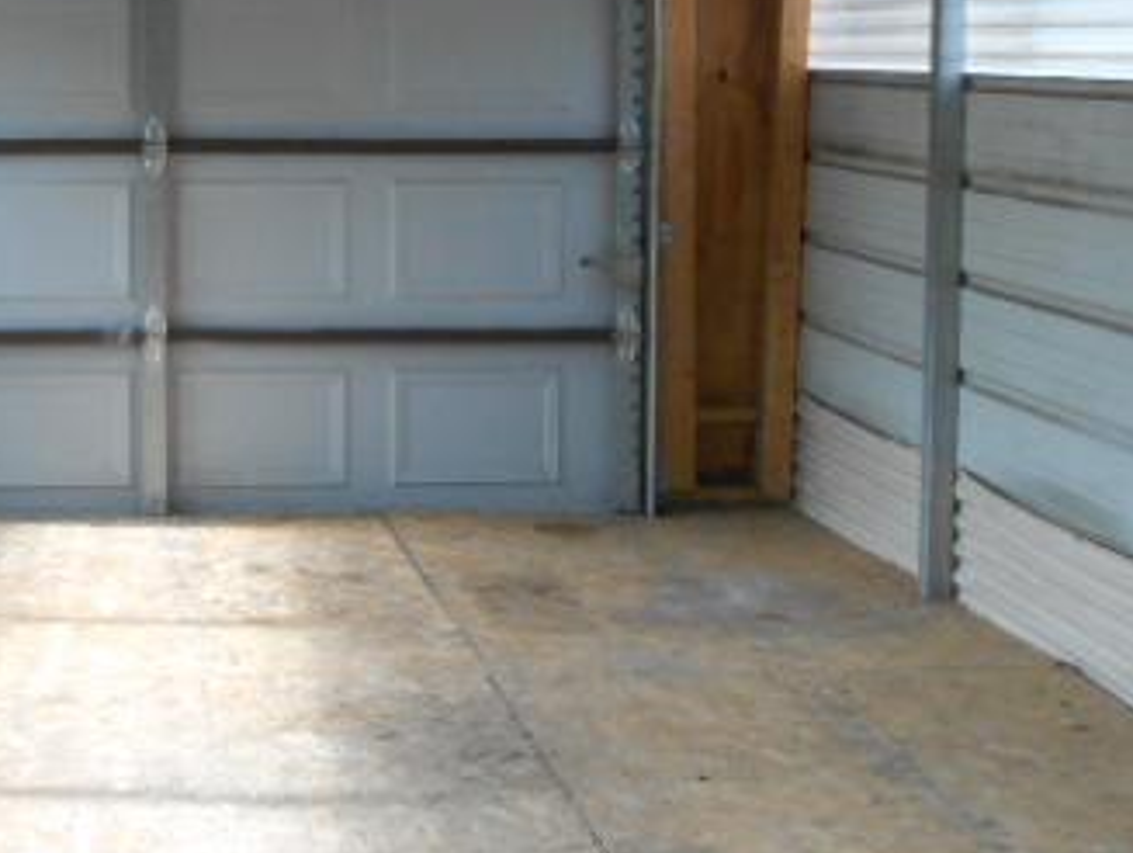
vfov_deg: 17.1
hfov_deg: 22.4
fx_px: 2818
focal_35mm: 86
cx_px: 201
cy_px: 166
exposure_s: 1/250
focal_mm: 7.8
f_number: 4.5
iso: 400
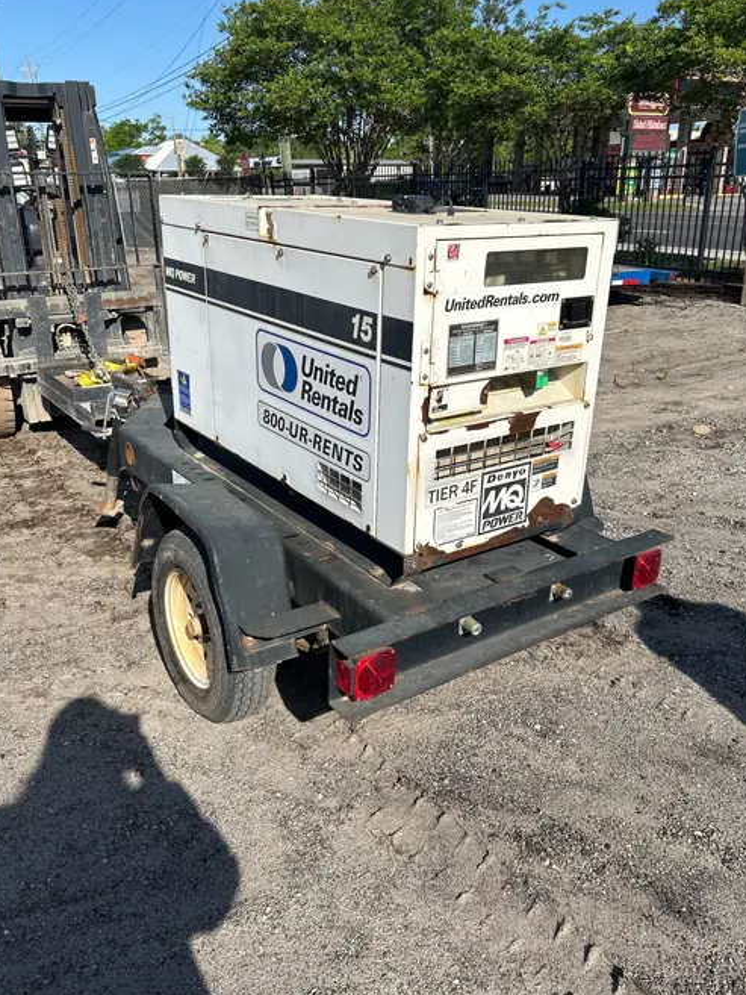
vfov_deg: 61.6
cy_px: 488
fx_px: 833
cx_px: 384
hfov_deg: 48.2
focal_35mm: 29
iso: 50
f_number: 1.5
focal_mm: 5.7
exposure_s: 1/5587
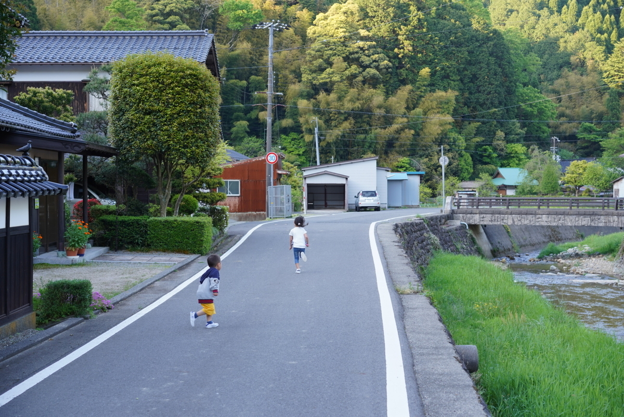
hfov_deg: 36.2
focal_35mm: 55
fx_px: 954
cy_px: 208
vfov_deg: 24.7
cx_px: 312
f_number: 5
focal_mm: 55
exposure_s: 1/125
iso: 250
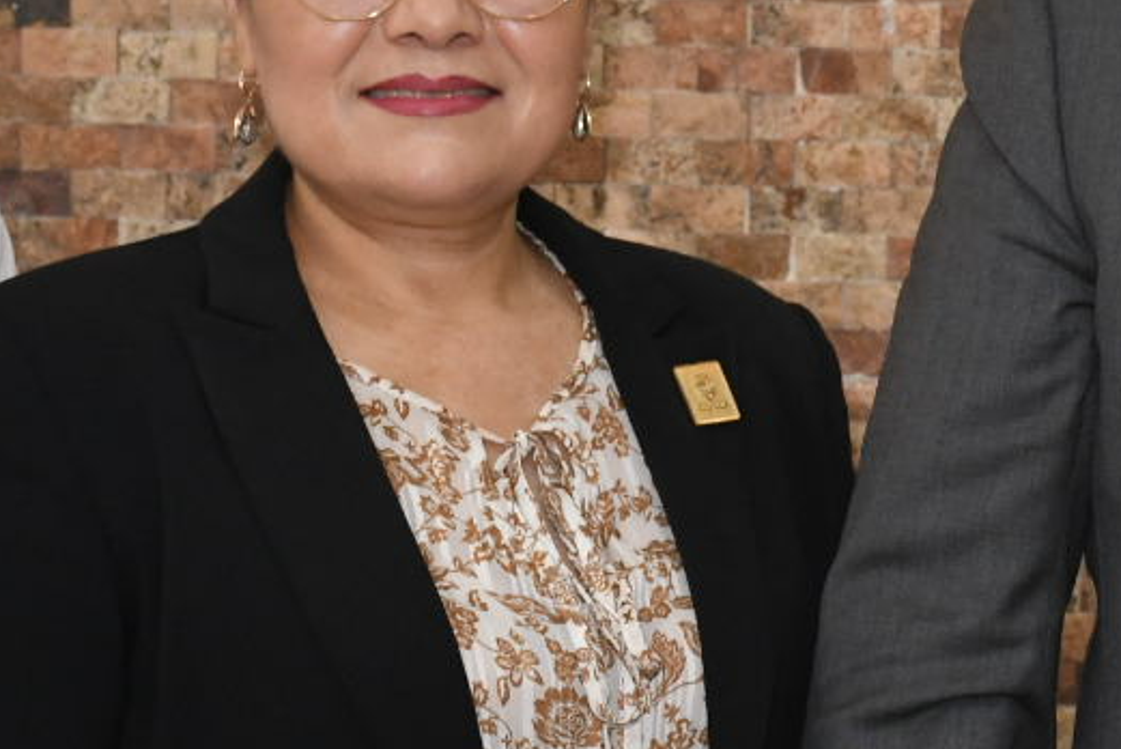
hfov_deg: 8.7
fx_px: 7259
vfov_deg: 5.9
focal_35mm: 233
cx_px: 1551
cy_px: 263
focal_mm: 50
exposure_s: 1/125
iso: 2000
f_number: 7.1
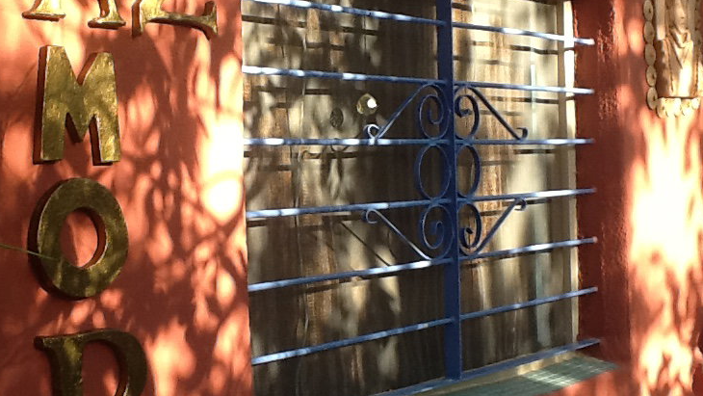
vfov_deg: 19.1
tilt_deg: -2.6
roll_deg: +4.1
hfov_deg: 33.2
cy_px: 212
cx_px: 282
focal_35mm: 63
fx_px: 1175
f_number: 2.4
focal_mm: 2.03
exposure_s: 1/177
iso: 40
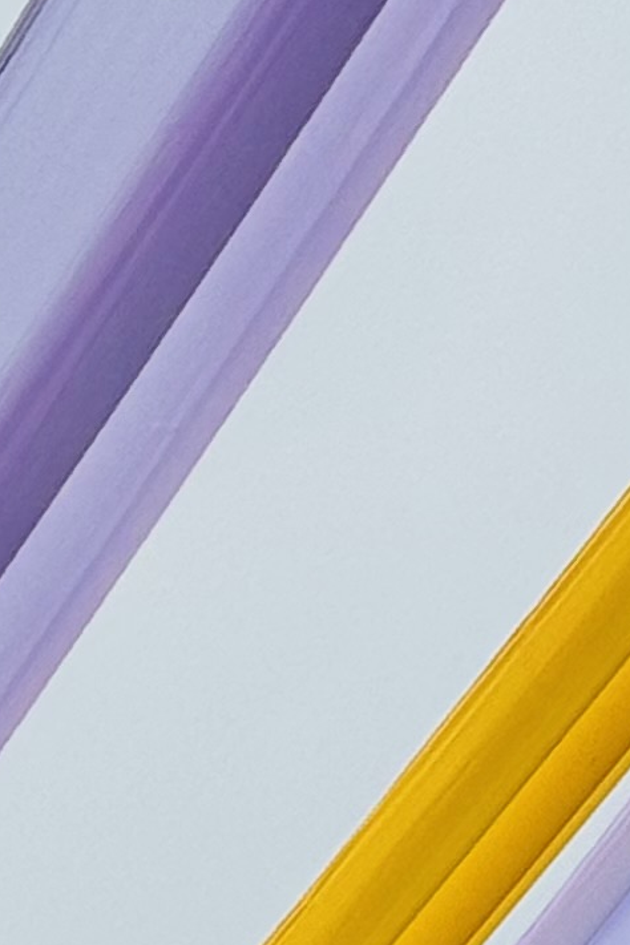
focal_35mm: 283
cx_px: -576
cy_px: 2123
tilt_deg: +7.0
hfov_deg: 4.8
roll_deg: +1.5
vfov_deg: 6.9
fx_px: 7428
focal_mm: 6.76
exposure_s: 1/1770
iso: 64
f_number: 1.78
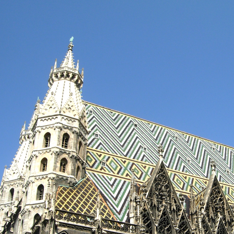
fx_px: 436
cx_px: 189
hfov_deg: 29.3
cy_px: 144
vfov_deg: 29.9
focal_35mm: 57
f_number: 6.8
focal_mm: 7.5
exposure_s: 1/322
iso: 50
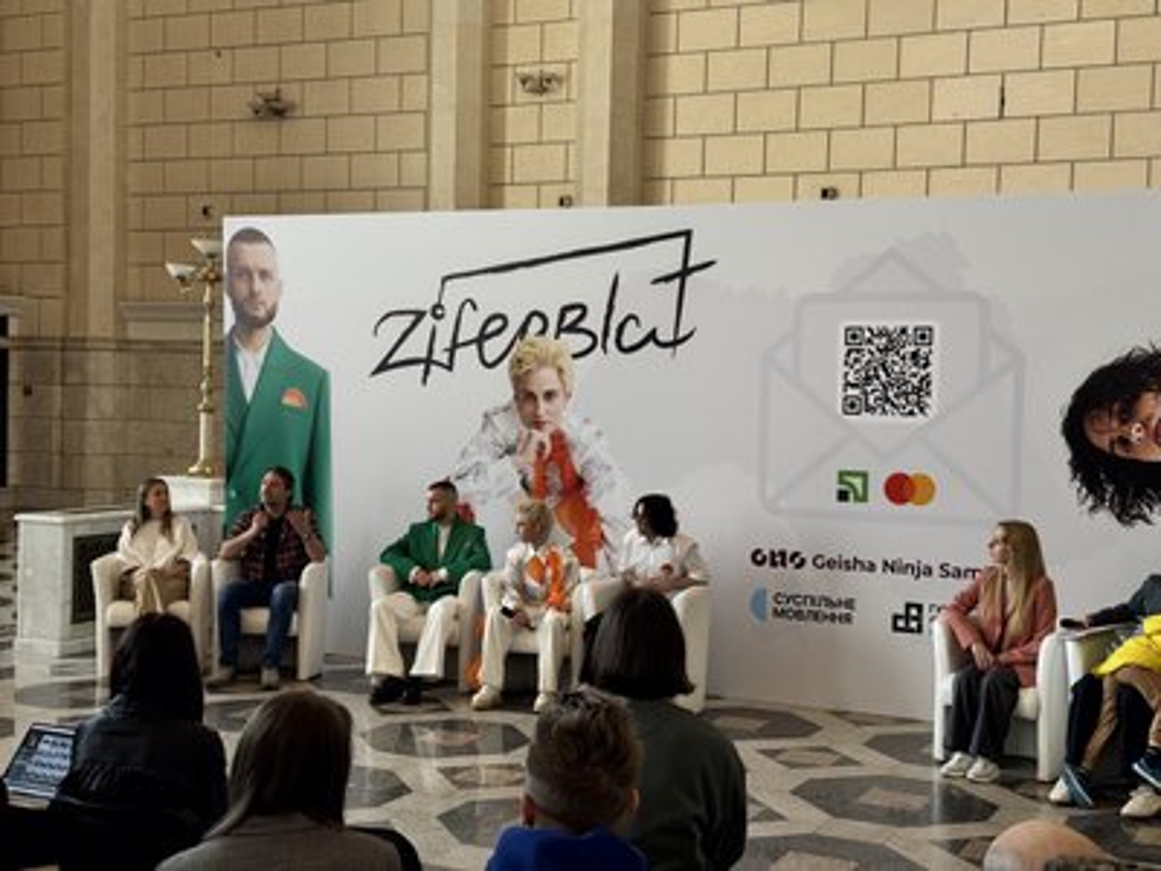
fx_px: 1610
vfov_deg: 30.3
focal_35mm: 48
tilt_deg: -3.7
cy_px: 436
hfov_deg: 39.7
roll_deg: -2.0
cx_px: 580
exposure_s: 1/66
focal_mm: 6.76
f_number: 1.78
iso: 100
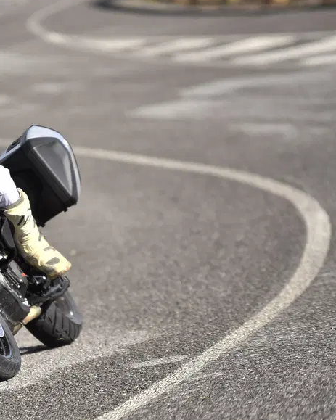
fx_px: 4837
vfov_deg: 5.0
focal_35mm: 389
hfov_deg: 4.0
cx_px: -12
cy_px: 251
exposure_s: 1/3200
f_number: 2.8
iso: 200
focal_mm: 200
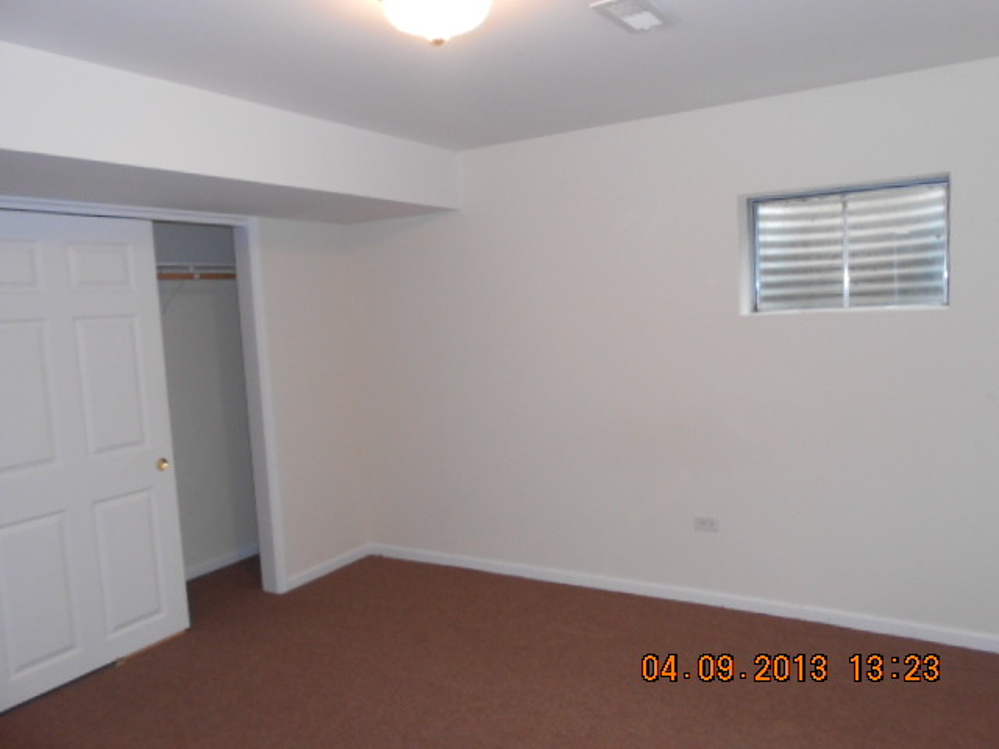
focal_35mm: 26
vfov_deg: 53.1
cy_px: 374
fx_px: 750
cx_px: 500
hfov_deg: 67.3
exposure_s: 1/25
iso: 200
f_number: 3.5
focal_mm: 4.6
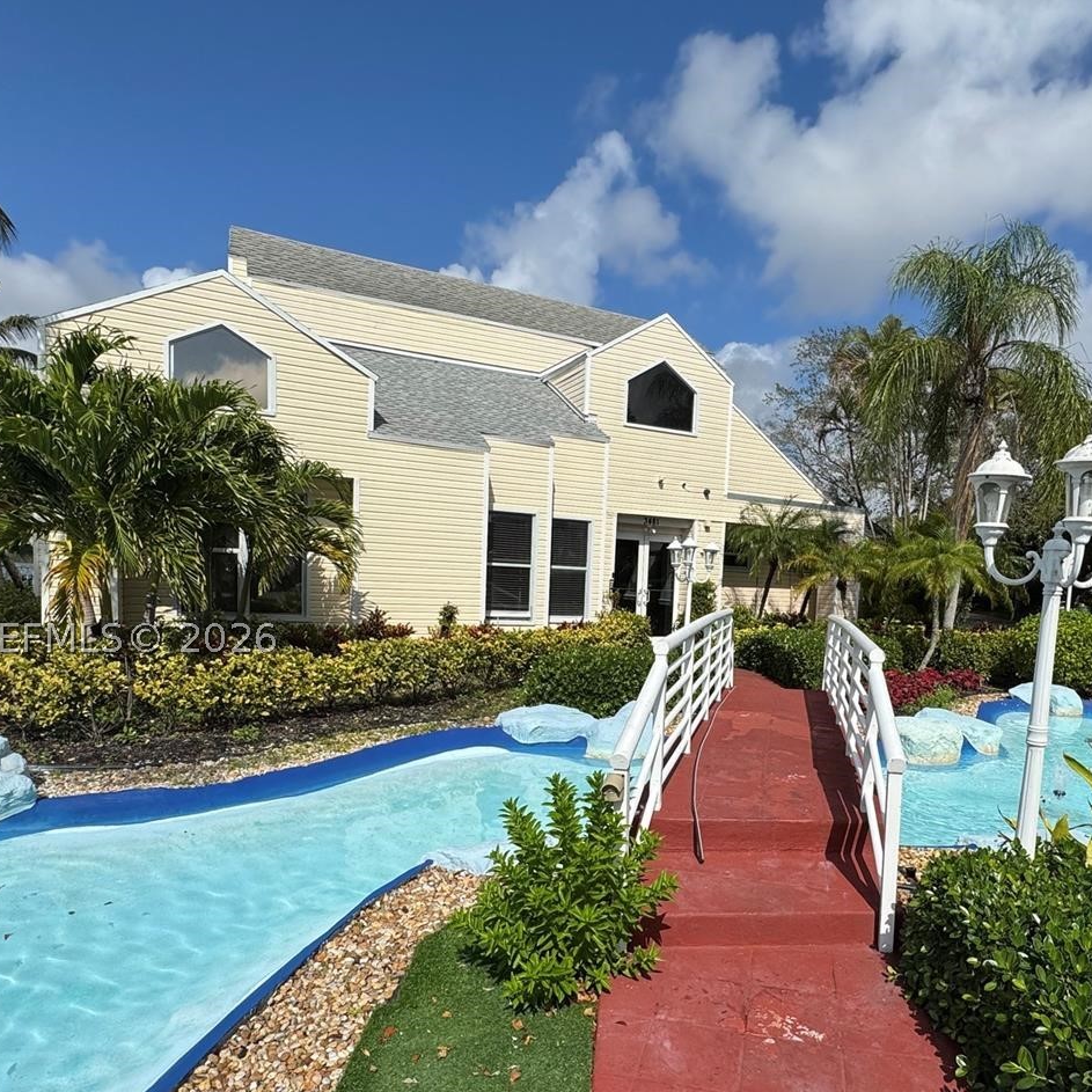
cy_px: 638
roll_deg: -2.0
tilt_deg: -3.2
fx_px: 749
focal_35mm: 21
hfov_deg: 71.7
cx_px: 632
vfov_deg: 71.6
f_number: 2.2
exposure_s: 1/3906
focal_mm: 2.22
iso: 32
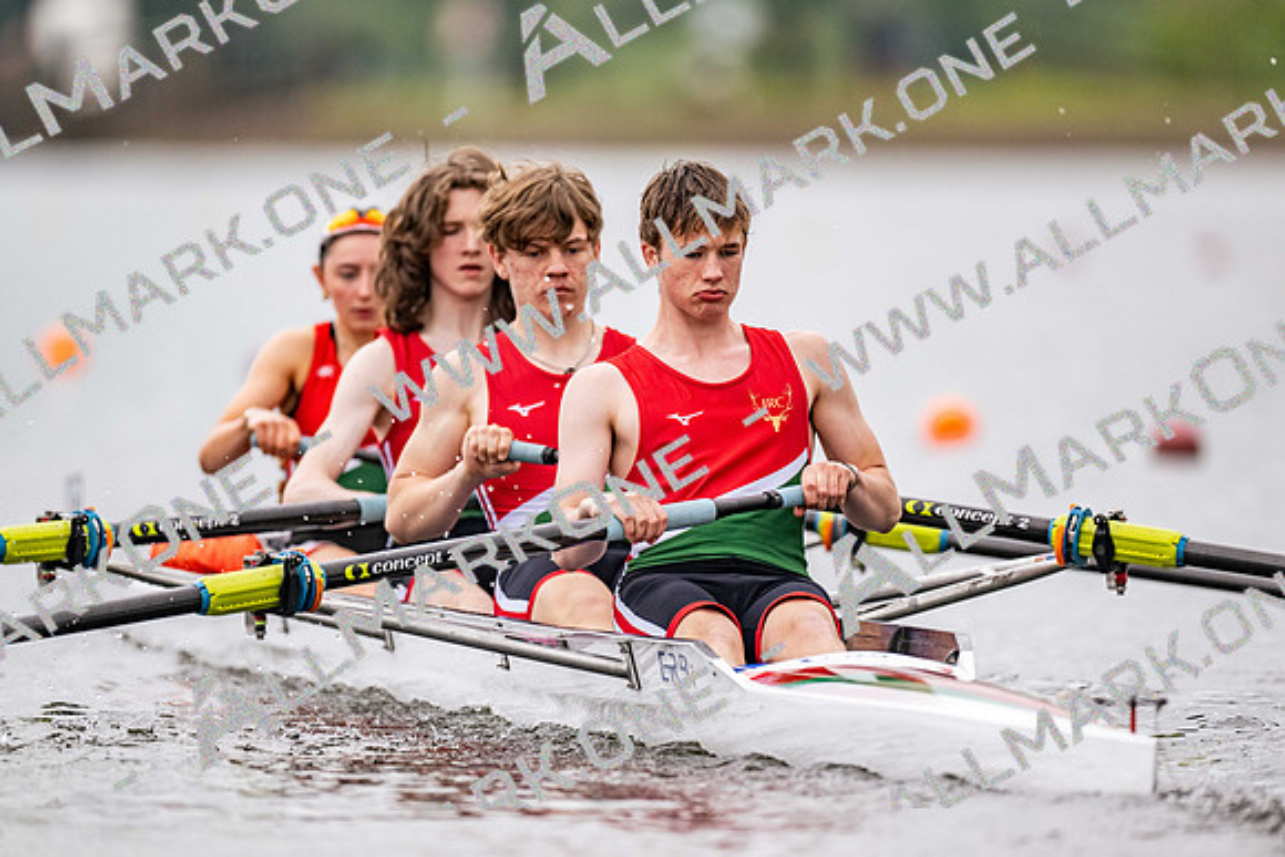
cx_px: 642
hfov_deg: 3.4
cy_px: 428
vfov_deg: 2.3
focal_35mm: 600
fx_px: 21421
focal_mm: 600
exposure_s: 1/2500
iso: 800
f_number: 4
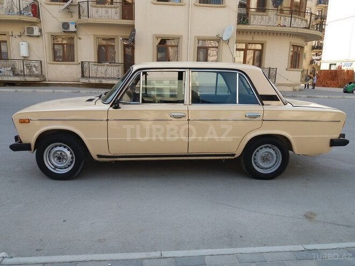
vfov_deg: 49.7
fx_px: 287
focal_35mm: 28
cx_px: 178
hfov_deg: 63.4
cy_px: 133
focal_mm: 3.7
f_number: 1.9
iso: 64
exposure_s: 1/501
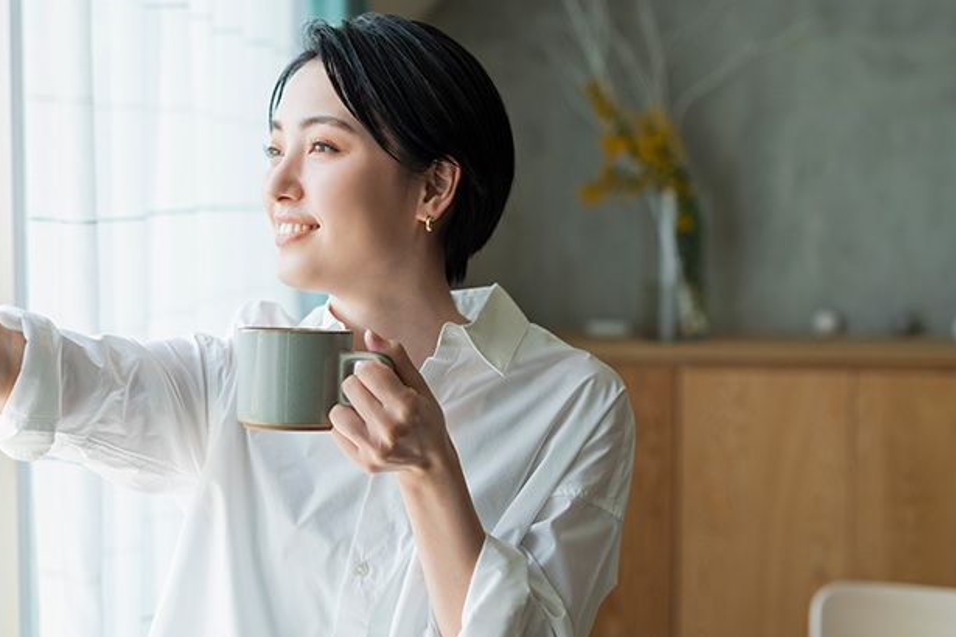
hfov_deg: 30.9
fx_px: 1726
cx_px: 375
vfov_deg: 20.9
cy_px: 315
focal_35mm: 65
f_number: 2.8
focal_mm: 50
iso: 200
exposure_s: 1/320
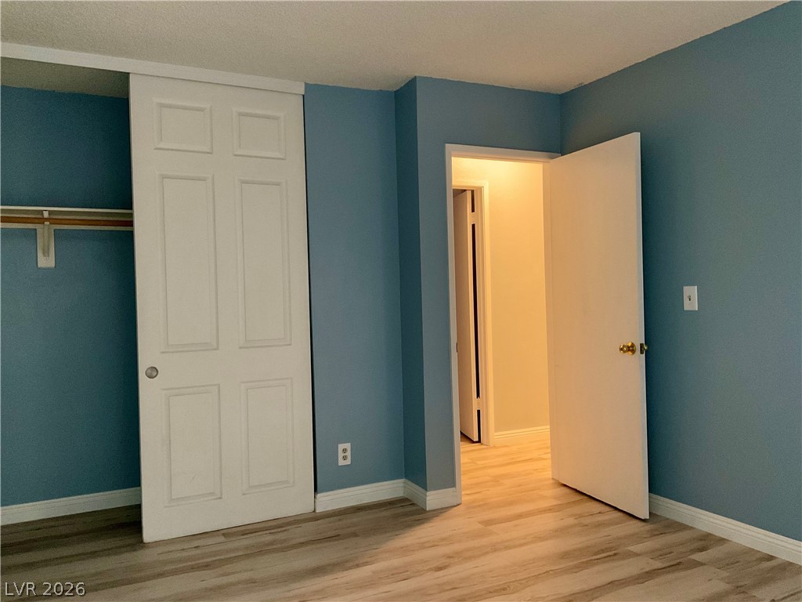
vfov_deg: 48.2
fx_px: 672
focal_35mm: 29
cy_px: 301
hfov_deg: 61.7
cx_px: 401
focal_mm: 3
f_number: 1.8
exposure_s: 1/30
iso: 320
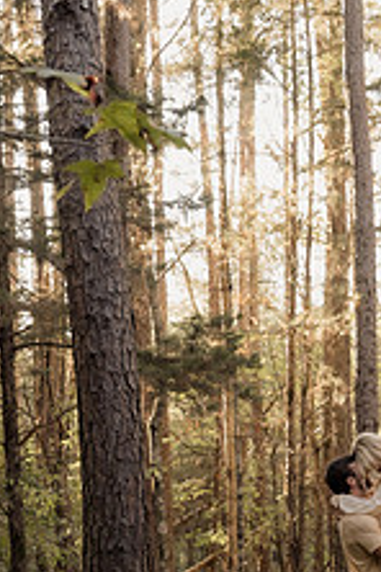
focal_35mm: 73
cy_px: 415
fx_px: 1159
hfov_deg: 18.5
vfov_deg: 27.4
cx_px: 299
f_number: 2.8
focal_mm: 24
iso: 500
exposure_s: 1/125
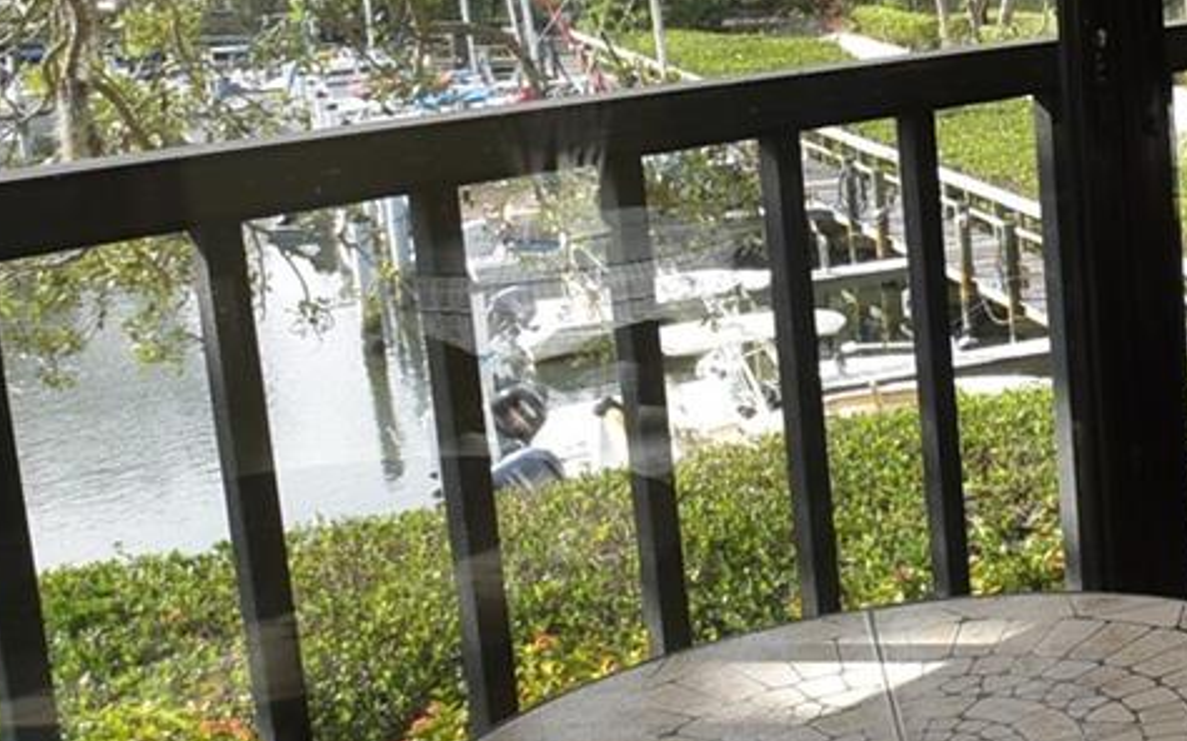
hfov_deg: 26.9
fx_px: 2005
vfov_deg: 20.7
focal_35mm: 62
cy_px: 156
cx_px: 1603
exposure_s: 1/200
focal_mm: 12
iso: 400
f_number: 10
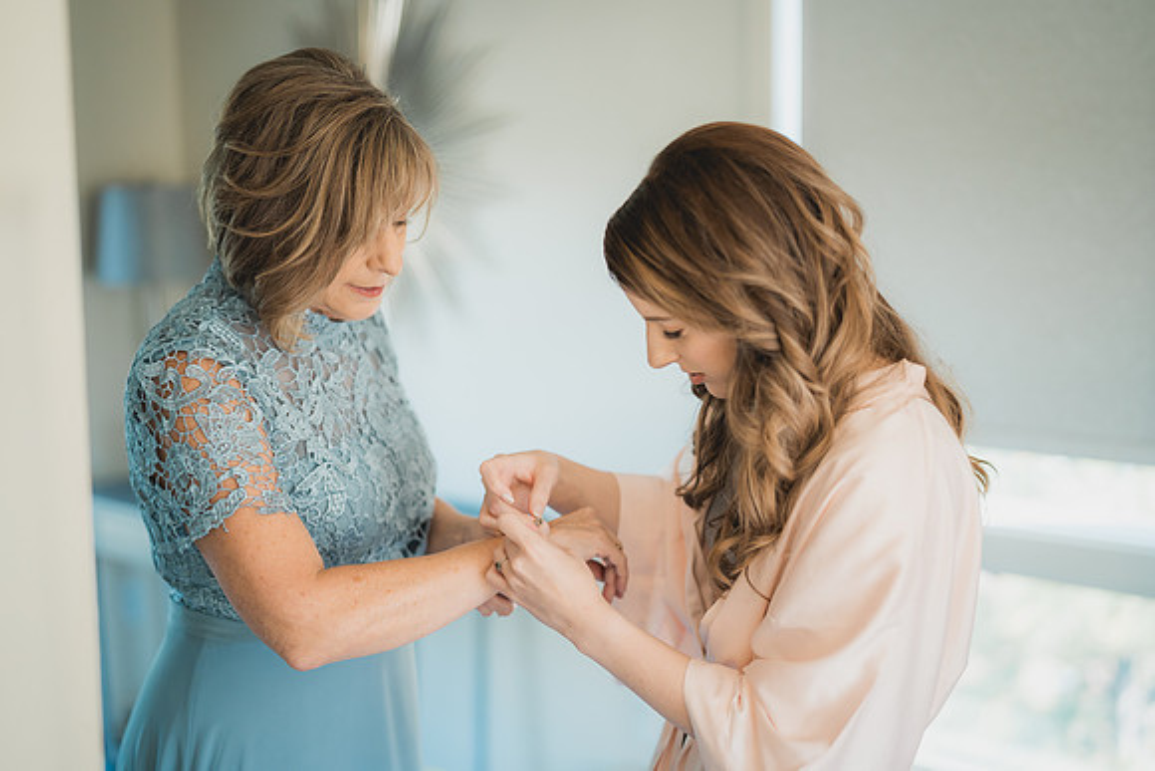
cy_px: 386
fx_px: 1631
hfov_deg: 39.0
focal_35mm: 51
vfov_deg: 26.6
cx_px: 578
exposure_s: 1/400
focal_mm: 50
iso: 400
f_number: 1.4
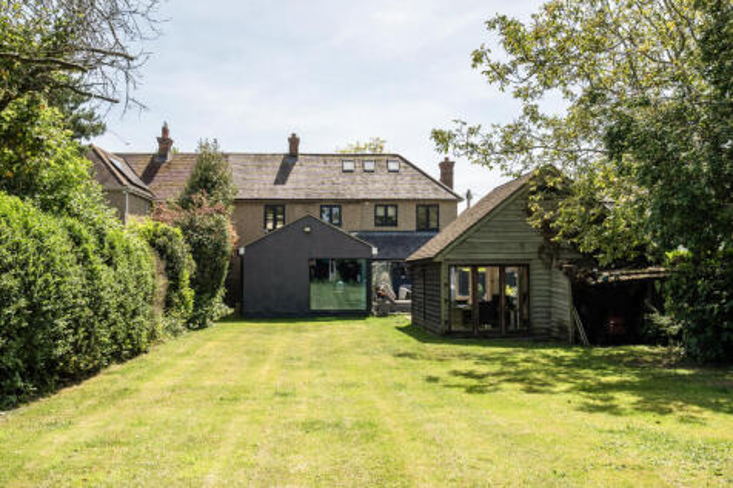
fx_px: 733
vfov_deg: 36.8
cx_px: 366
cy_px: 244
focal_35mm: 36
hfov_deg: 53.1
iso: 400
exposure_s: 1/1000
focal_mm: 24
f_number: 8
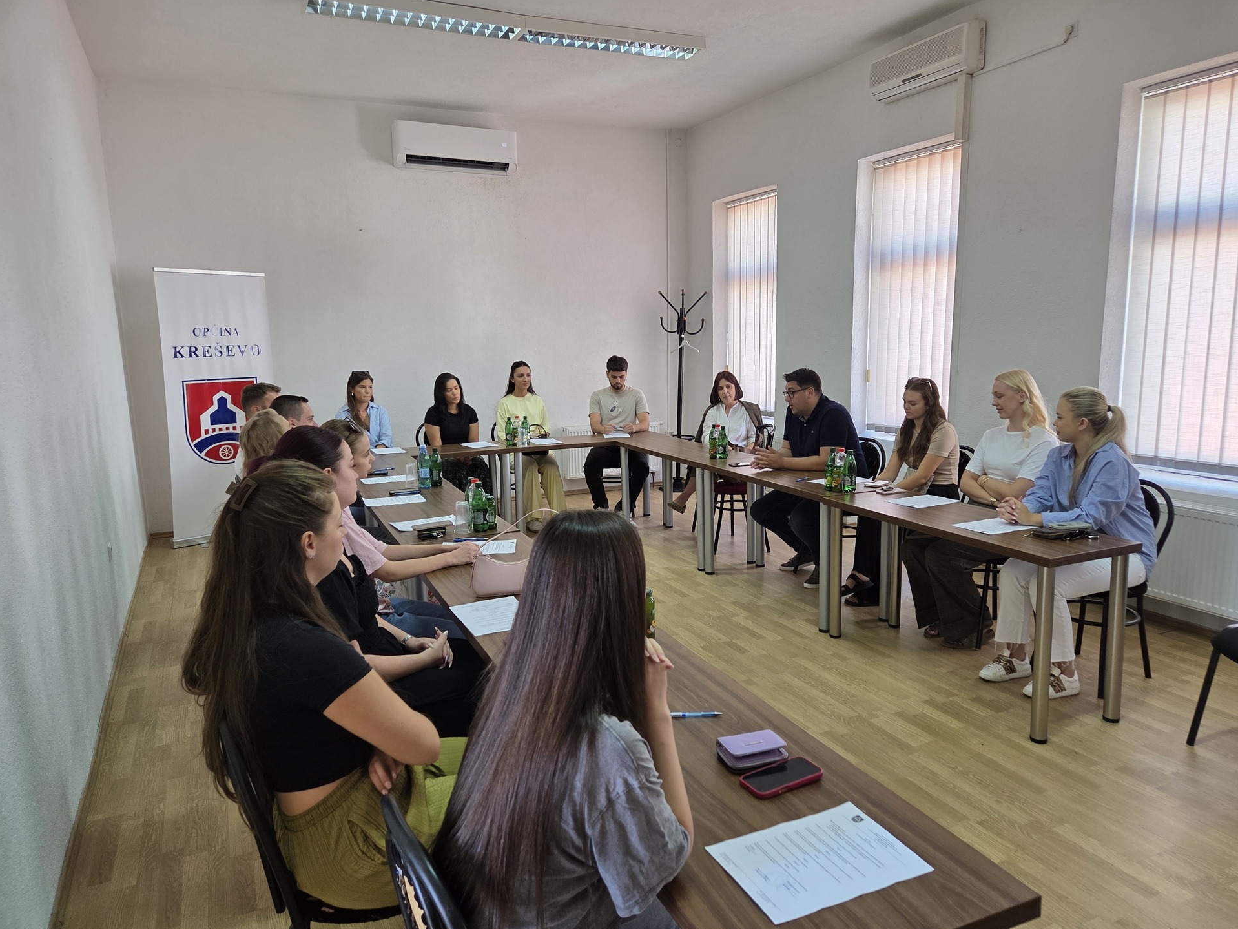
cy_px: 483
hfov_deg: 71.6
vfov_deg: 56.8
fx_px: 858
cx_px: 644
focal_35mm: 24
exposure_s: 1/100
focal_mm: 5.4
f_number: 1.8
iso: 125
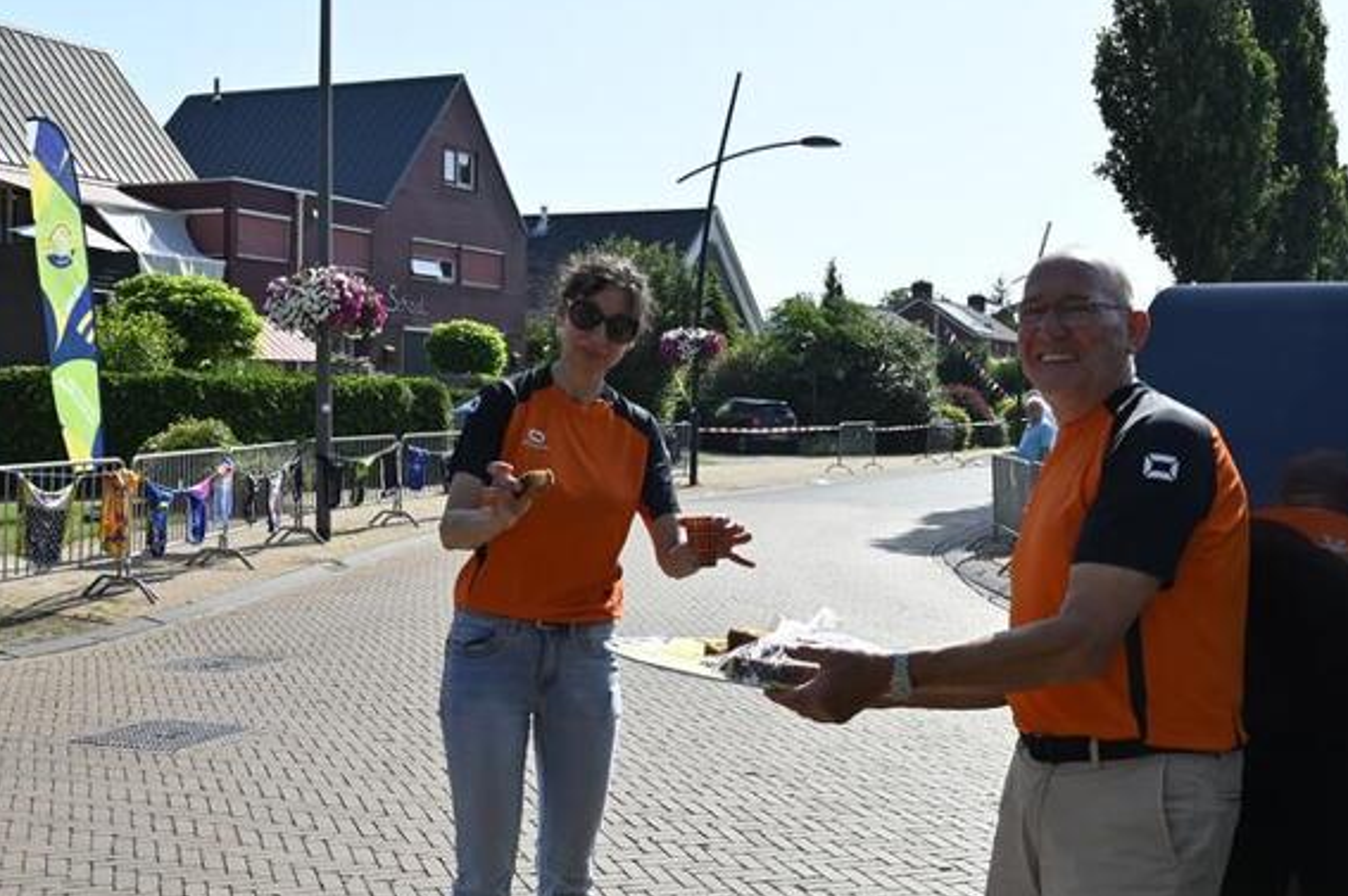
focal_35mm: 42
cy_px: 488
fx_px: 1571
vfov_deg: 31.8
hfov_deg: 46.3
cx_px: 775
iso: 100
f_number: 7.1
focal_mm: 24
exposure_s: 1/320
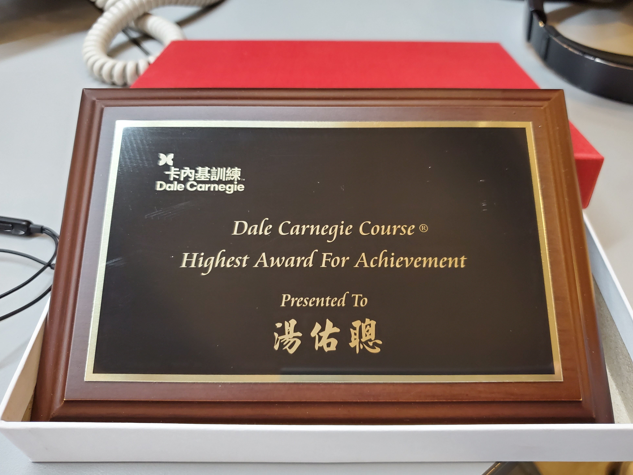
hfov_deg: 65.3
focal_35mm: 27
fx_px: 494
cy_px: 236
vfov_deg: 51.4
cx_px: 319
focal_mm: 4.3
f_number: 1.5
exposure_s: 1/39
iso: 320
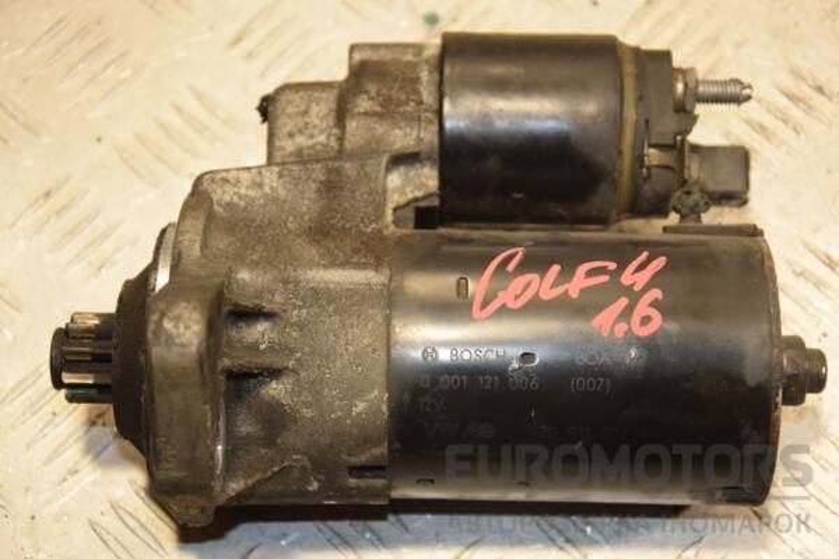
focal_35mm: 87
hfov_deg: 23.4
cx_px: 420
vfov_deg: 15.7
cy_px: 280
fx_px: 2027
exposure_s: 1/200
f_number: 5
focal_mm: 58
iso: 800
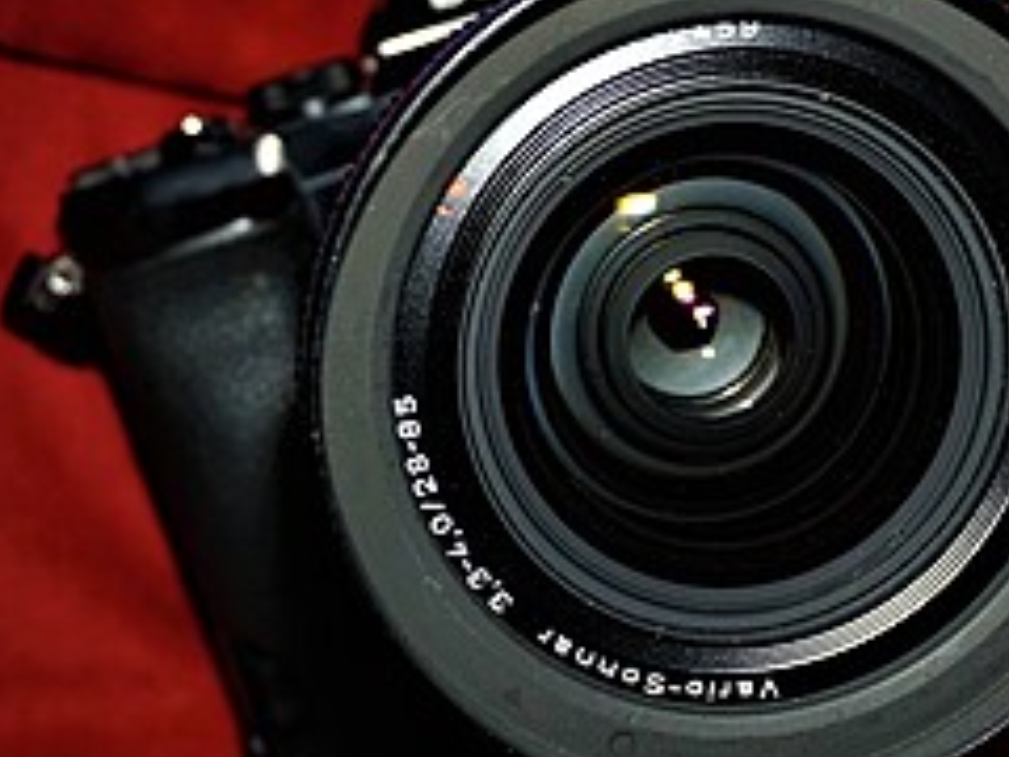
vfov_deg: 19.1
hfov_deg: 25.0
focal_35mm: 77
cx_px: 786
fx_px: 2244
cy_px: 372
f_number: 5
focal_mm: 32
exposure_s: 1/60
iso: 2000
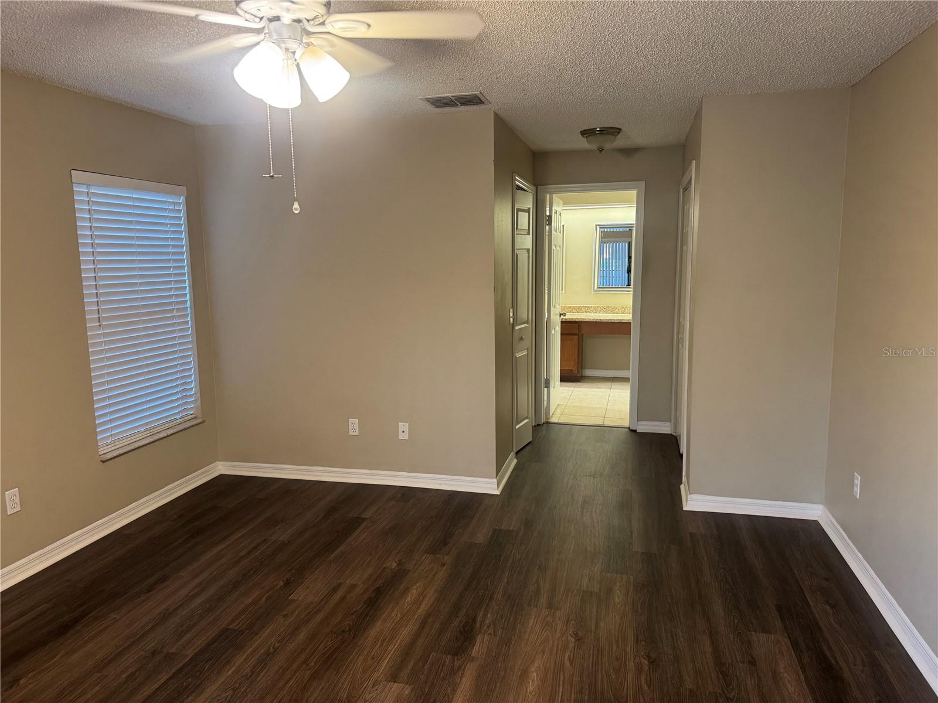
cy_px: 352
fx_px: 650
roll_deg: +0.6
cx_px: 469
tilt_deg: -7.8
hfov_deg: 71.6
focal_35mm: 24
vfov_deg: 56.8
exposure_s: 1/60
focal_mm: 6.76
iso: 320
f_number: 1.78
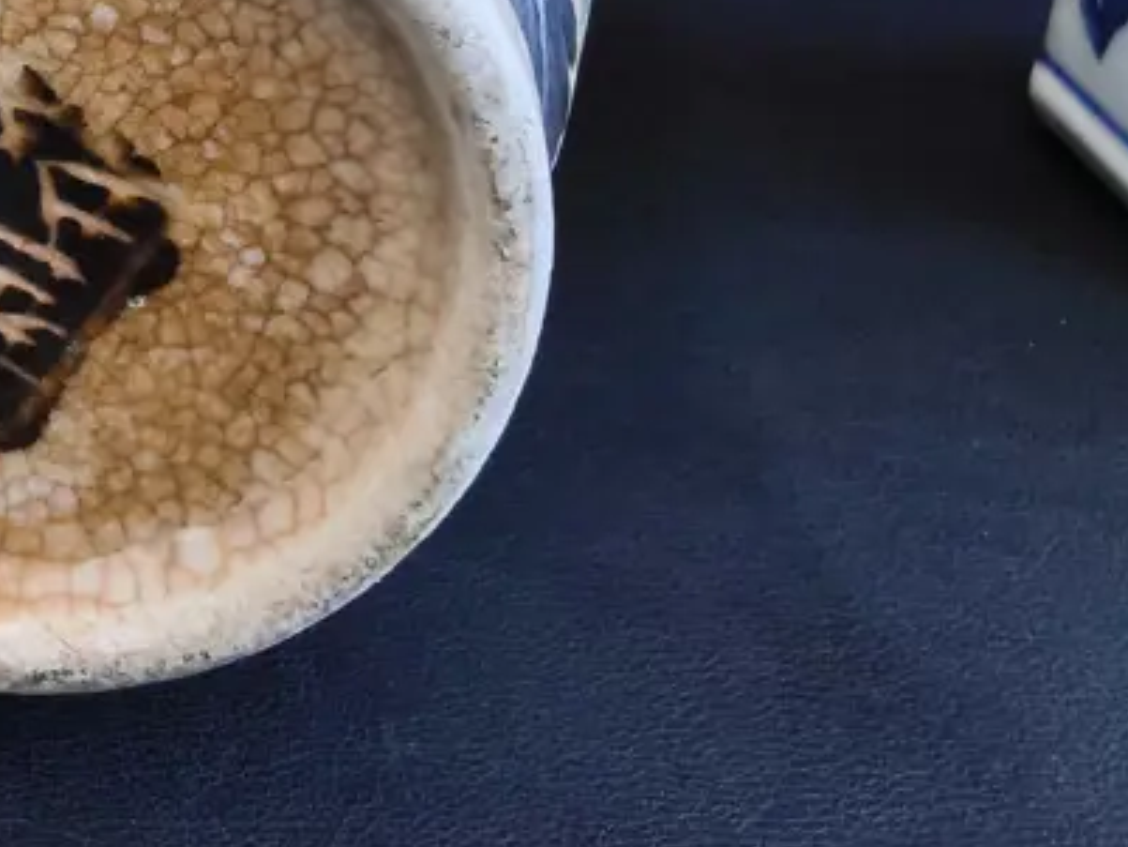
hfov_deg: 26.0
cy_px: 14
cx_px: -110
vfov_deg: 20.7
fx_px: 2249
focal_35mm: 69
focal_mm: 2.87
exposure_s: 1/100
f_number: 2
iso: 320
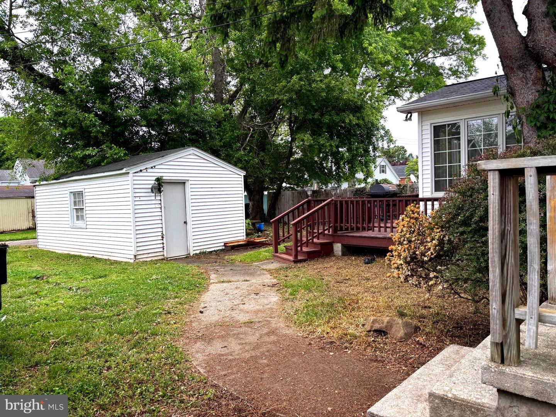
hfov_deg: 67.3
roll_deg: +1.7
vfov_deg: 53.1
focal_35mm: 26
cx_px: 278
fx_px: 418
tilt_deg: -1.7
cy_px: 208
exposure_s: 1/262
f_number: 1.6
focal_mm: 5.96
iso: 40
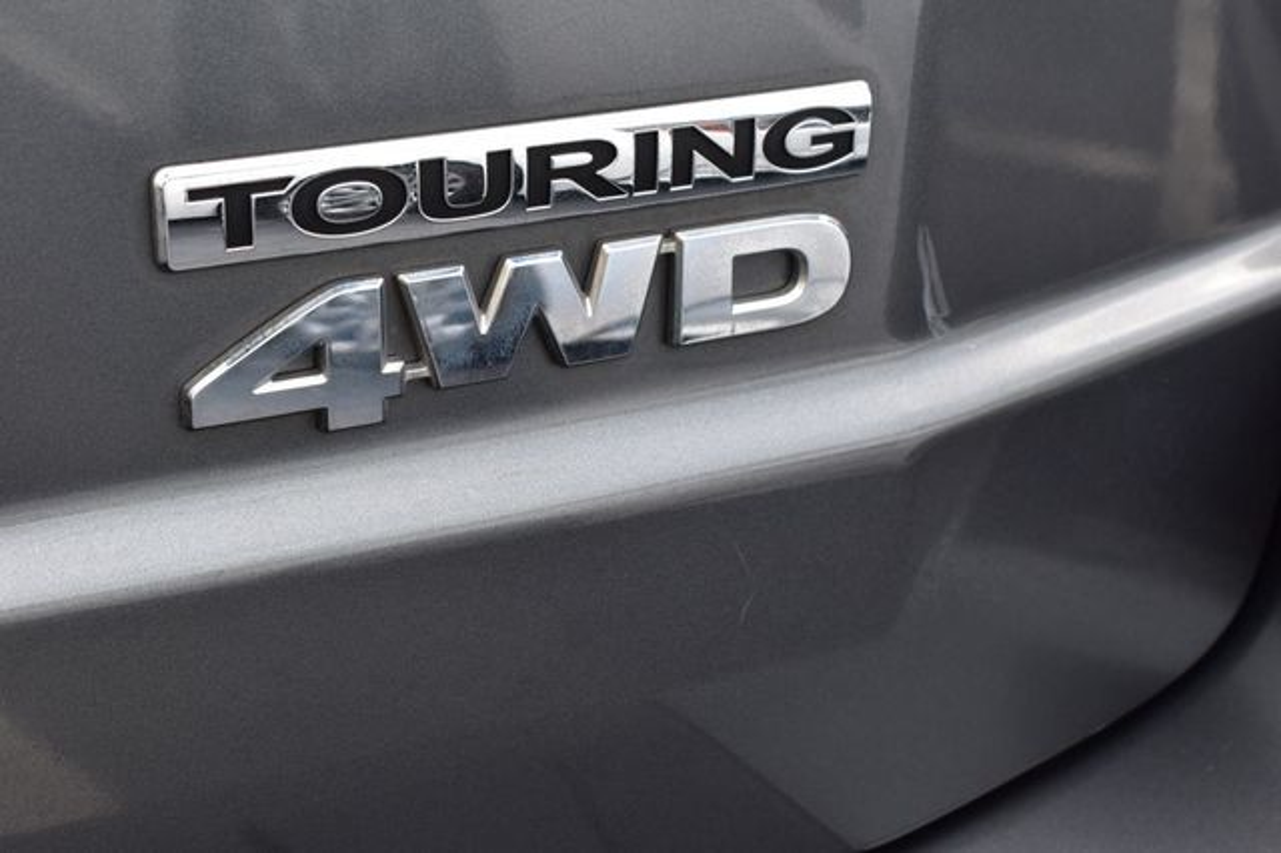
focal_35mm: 72
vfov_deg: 18.9
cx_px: 640
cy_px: 426
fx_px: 2561
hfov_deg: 28.1
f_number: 8
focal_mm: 48
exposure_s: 1/80
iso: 400
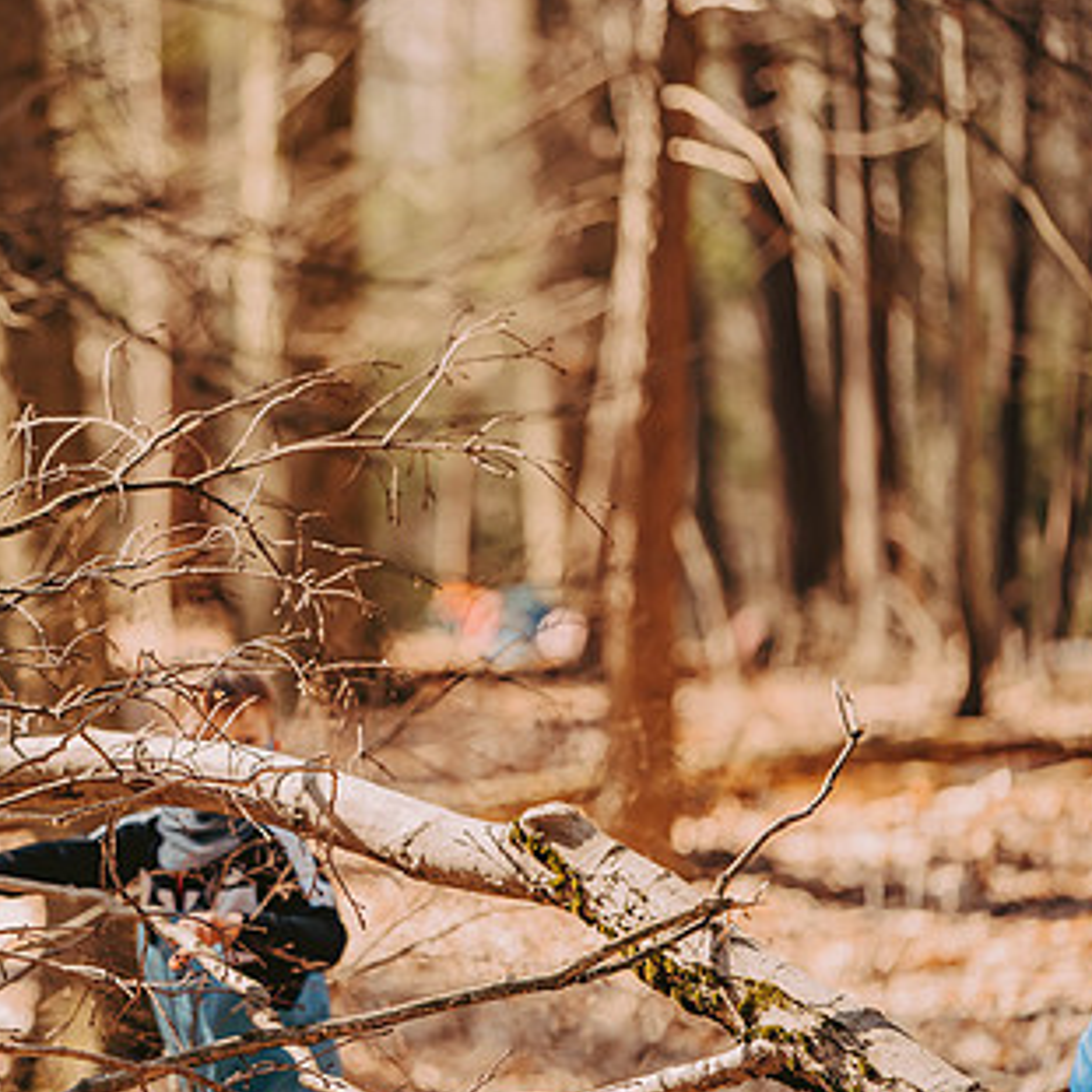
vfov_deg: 8.2
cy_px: 634
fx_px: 7638
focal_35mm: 214
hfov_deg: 8.2
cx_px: 112
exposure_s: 1/400
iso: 250
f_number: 2.8
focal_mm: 135
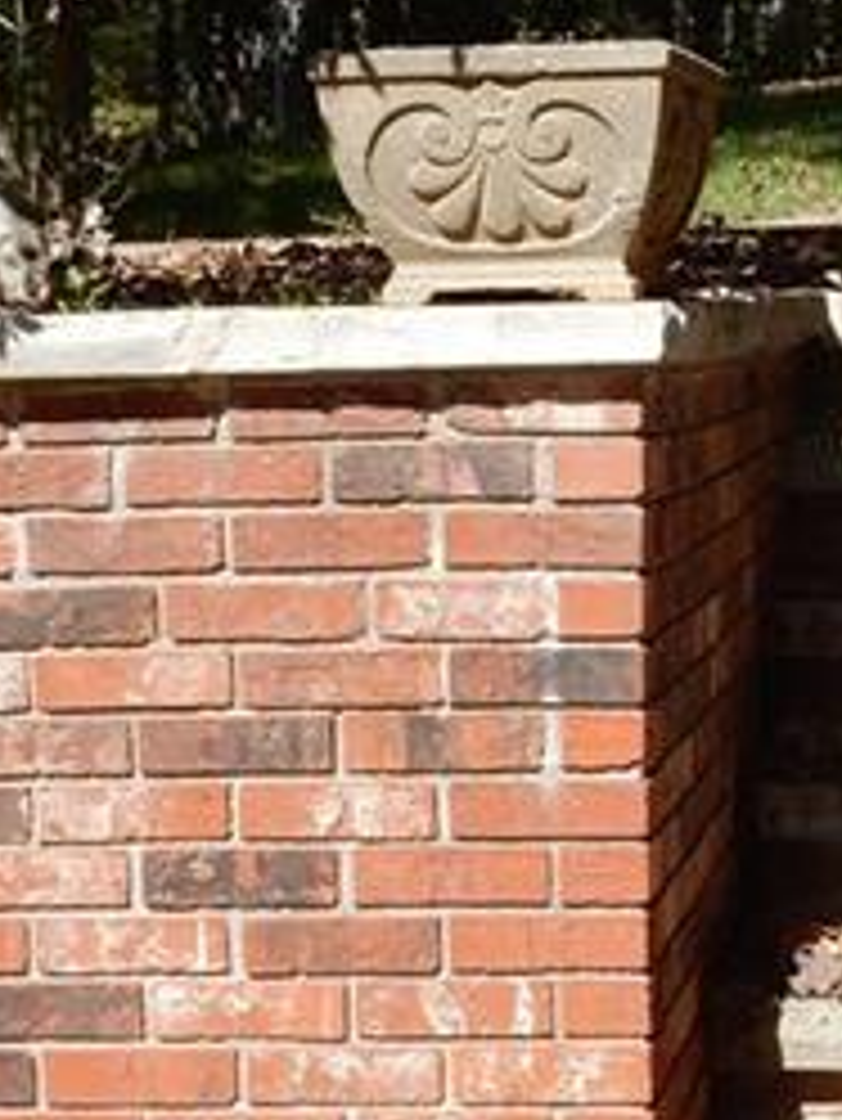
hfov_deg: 18.5
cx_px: 919
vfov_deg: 25.3
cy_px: 481
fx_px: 2495
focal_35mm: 77
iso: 125
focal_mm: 4.5
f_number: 3.7
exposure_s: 1/800
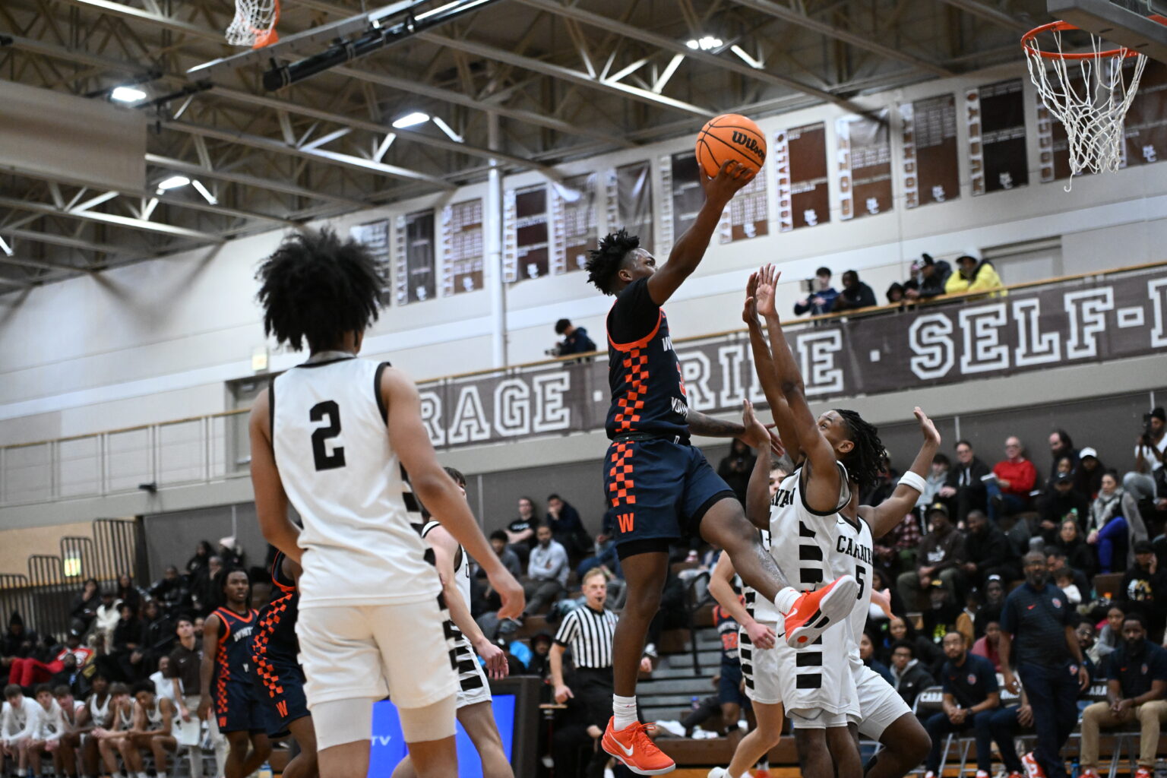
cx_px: 584
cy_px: 389
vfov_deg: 18.2
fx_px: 2431
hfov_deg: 27.0
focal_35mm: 75
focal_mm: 75
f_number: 2.8
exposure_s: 1/800
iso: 10000
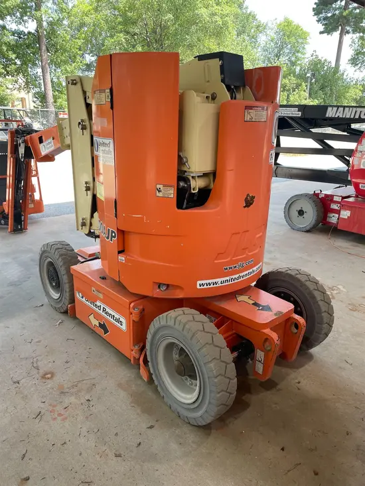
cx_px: 182
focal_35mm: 26
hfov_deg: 53.1
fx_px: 365
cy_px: 243
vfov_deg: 67.3
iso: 32
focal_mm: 4.2
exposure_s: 1/138
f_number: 1.6
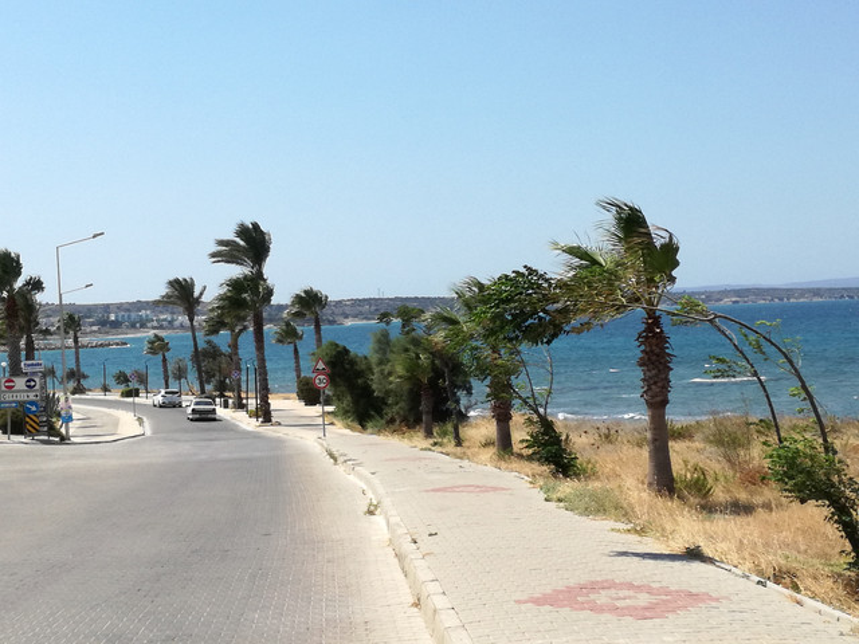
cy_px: 322
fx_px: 1514
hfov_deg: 31.7
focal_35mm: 61
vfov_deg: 24.0
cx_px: 430
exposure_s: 1/1504
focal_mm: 3.79
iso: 50
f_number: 2
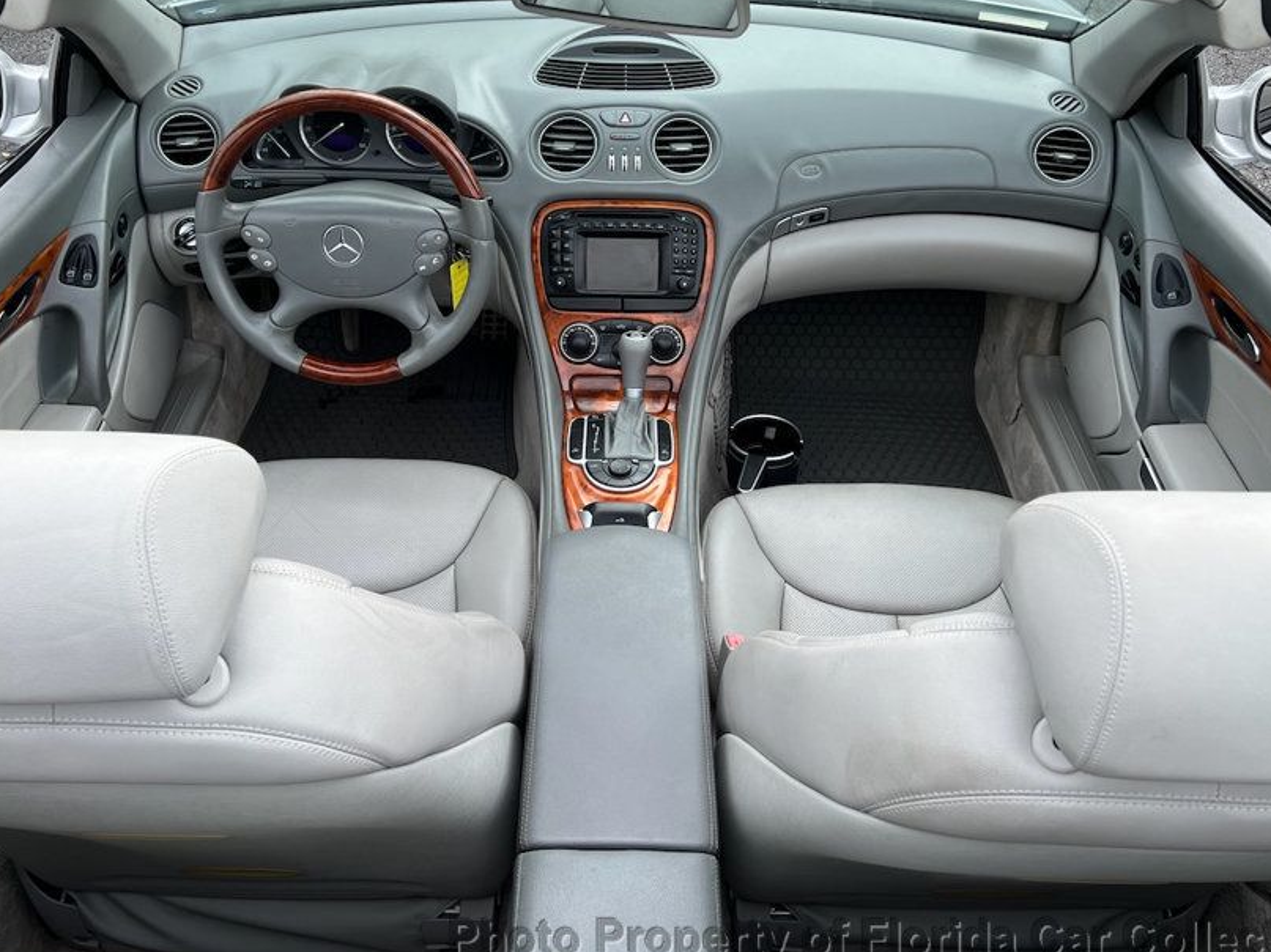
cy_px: 387
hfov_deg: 55.4
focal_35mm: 33
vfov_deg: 42.8
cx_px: 624
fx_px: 1211
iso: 50
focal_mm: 5.7
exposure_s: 1/1531
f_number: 1.5
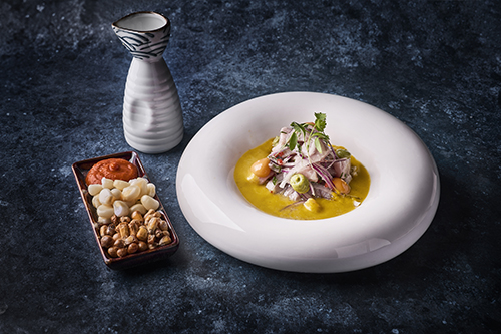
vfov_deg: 27.0
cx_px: 250
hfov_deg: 39.6
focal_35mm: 50
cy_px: 167
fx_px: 696
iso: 100
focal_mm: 50
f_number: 11
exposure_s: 1/250
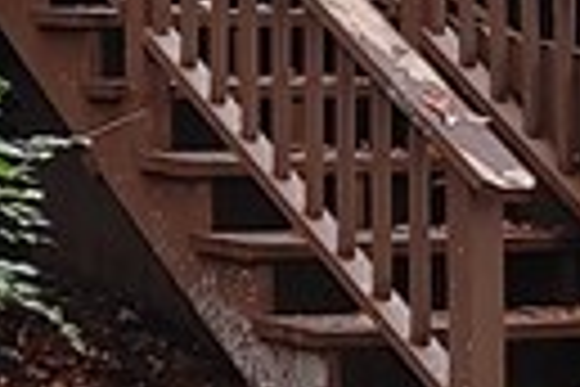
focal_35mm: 214
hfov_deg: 9.5
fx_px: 3448
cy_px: -544
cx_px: -148
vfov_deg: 6.1
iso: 50
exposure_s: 1/60
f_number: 1.8
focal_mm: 5.58
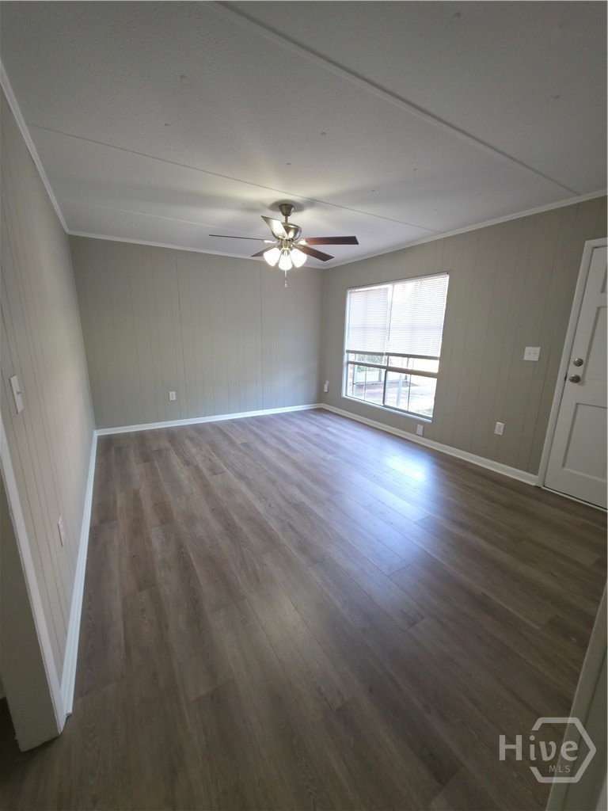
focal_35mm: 13
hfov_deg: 89.9
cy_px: 406
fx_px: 304
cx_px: 304
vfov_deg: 106.2
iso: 100
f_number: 1.9
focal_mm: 2.2
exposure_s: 1/60
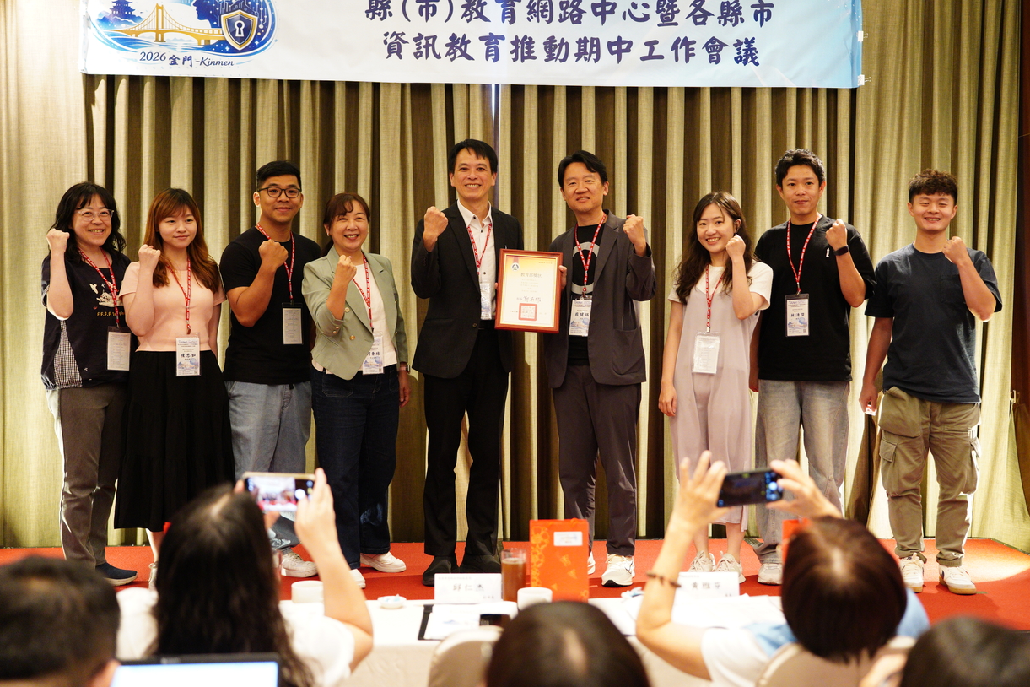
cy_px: 306
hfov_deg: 41.9
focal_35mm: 47
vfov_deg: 28.6
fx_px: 1345
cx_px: 551
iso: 3200
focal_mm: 41
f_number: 2.2
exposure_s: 1/250
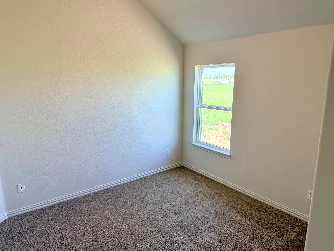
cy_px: 126
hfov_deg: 71.6
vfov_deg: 56.8
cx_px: 167
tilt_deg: -12.1
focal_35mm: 24
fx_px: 232
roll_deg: +0.8
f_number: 1.78
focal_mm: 6.76
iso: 125
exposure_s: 1/192
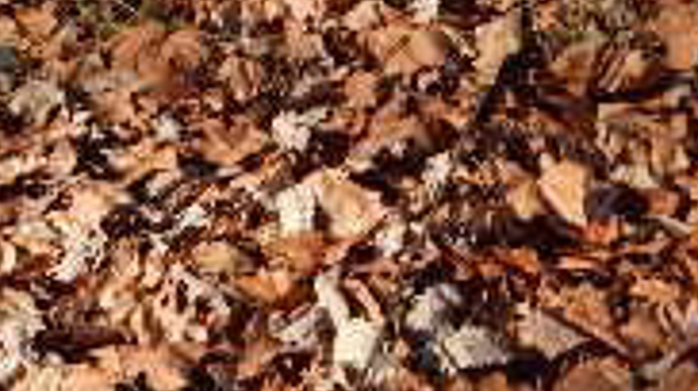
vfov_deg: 9.4
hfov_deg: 18.6
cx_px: 445
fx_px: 2127
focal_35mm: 115
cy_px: -521
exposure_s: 1/400
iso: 125
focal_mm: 5.4
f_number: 4
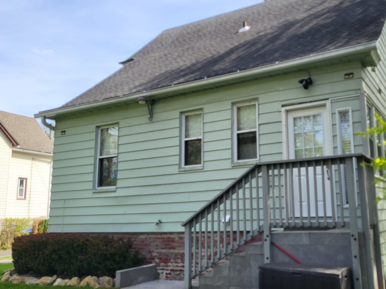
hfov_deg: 51.9
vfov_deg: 40.7
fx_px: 390
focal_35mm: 35
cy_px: 154
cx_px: 250
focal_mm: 5.4
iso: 40
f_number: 1.8
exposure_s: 1/1076
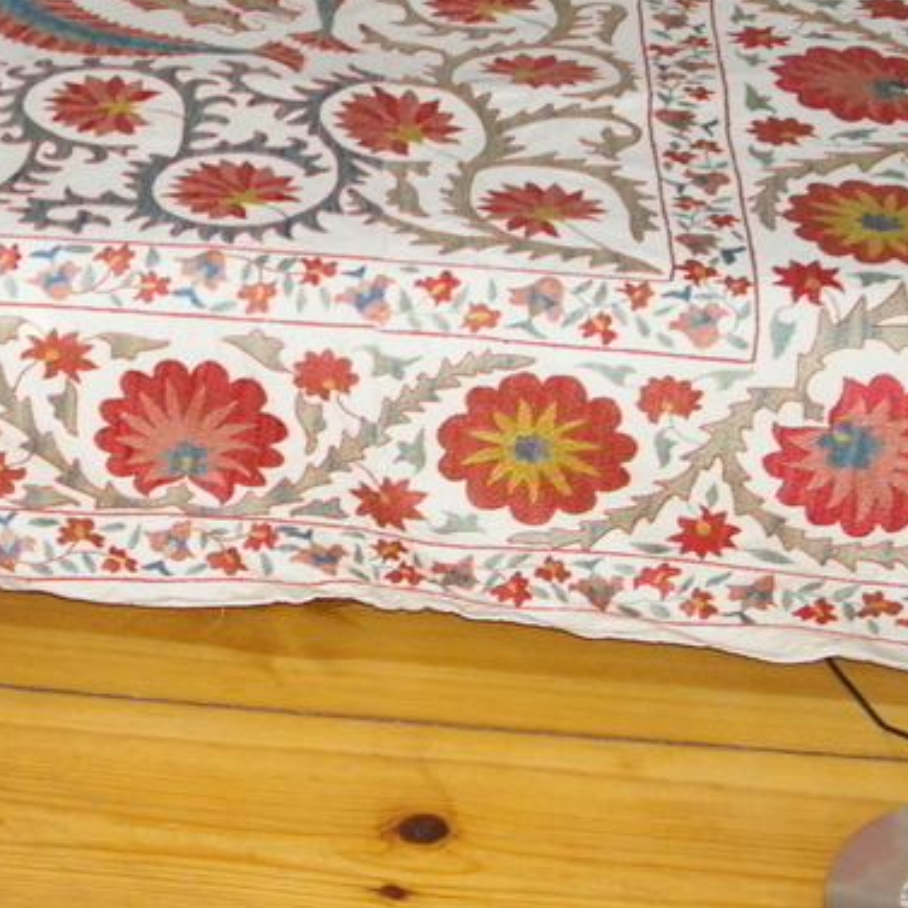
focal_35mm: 97
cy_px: 112
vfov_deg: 17.7
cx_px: -101
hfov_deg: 17.3
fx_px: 2879
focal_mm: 28
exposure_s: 1/45
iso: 1600
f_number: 5.6
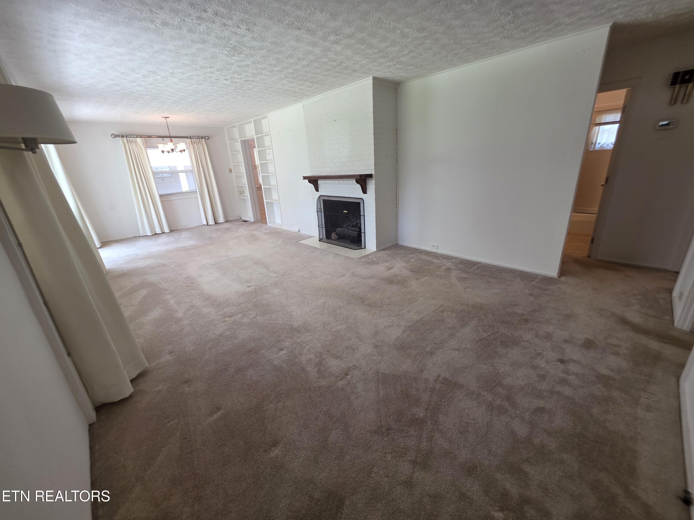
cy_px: 260
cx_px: 347
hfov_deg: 106.2
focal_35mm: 13
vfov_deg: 89.9
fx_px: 261
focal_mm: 2.2
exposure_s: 1/120
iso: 125
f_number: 1.9
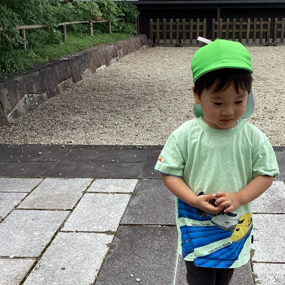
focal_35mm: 47
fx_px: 438
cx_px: 187
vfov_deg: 35.9
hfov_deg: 35.7
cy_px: 178
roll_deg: +1.4
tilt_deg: -20.1
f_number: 2.4
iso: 25
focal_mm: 3.3
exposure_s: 1/840
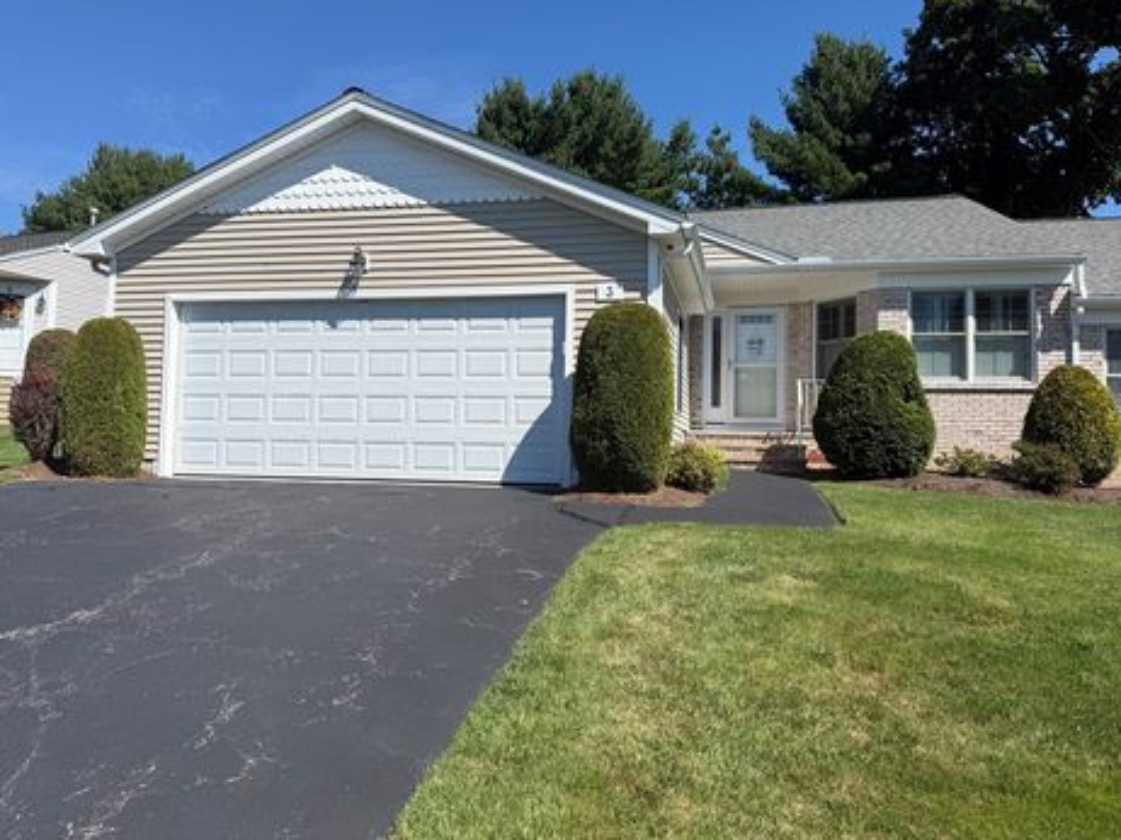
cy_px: 402
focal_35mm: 26
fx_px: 842
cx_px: 548
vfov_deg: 53.0
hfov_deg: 67.3
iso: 80
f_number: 1.78
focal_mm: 6.76
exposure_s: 1/5714
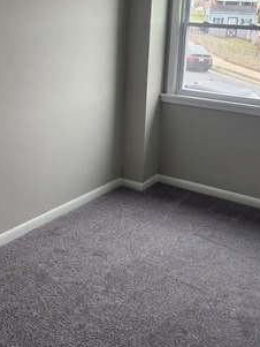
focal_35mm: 51
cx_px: 118
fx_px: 510
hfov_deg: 28.6
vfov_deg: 37.3
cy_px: 134
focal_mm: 5.54
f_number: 1.8
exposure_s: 1/120
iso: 200
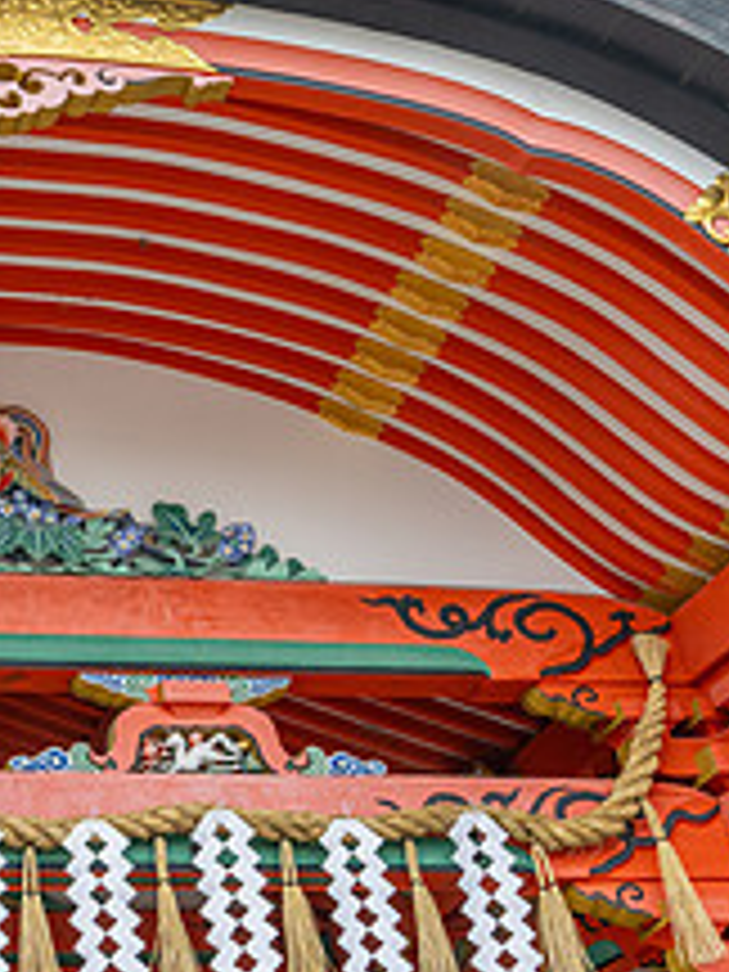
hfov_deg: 22.2
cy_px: 503
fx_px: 1741
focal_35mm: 62
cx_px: -104
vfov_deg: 31.2
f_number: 8
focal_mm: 24
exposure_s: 1/200
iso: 1000
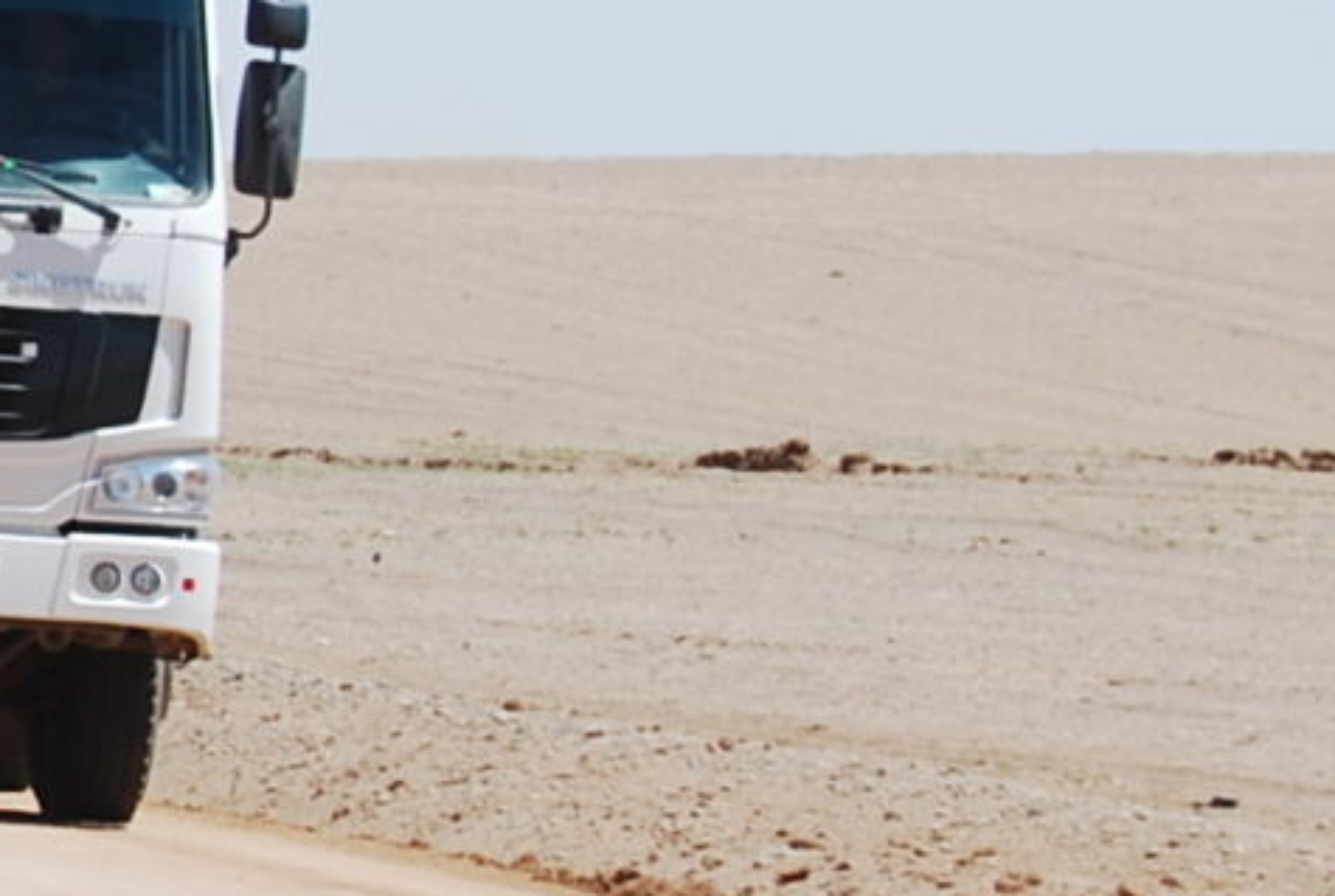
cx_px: -1743
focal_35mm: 445
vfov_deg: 3.1
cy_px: -42
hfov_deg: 4.5
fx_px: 16527
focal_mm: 55
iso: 100
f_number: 9
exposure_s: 1/320
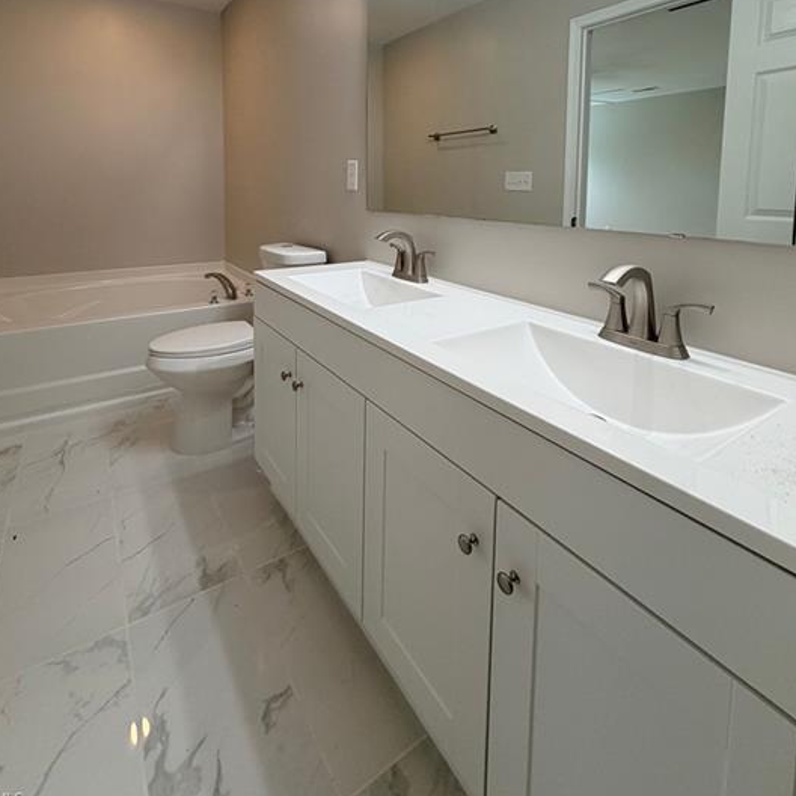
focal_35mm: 18
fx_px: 468
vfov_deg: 76.6
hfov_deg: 80.7
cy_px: 231
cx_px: 377
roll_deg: +0.2
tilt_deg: -5.6
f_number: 2.2
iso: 125
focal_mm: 2.22
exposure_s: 1/120
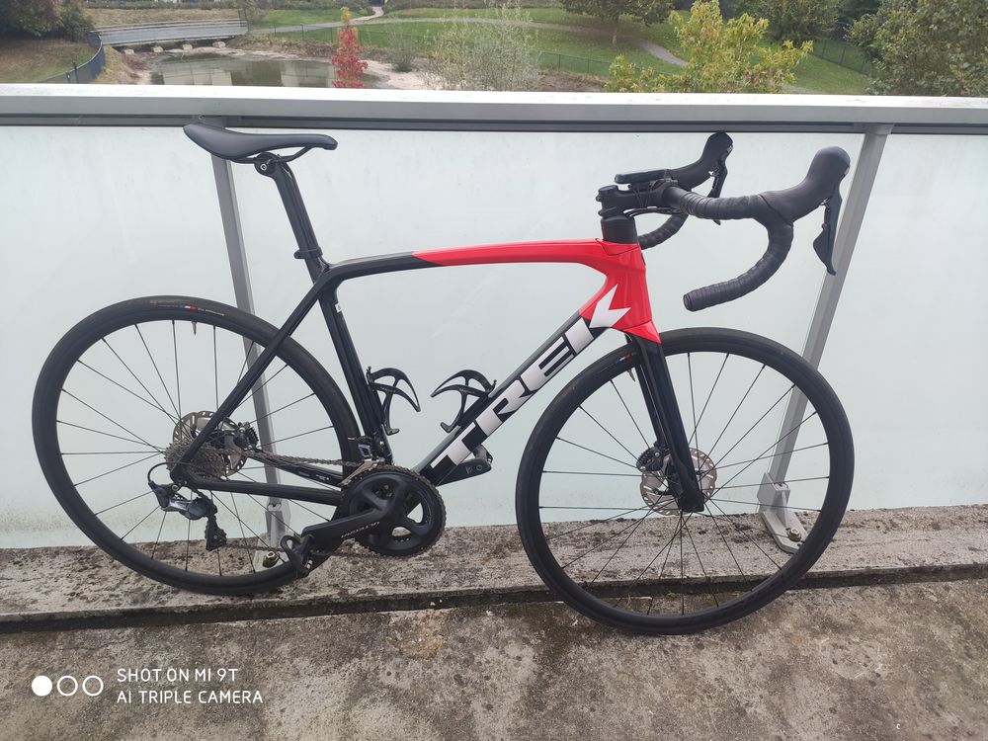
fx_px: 742
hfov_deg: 67.3
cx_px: 494
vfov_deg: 53.1
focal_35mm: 26
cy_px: 370
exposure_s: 1/50
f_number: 1.75
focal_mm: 4.77
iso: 124
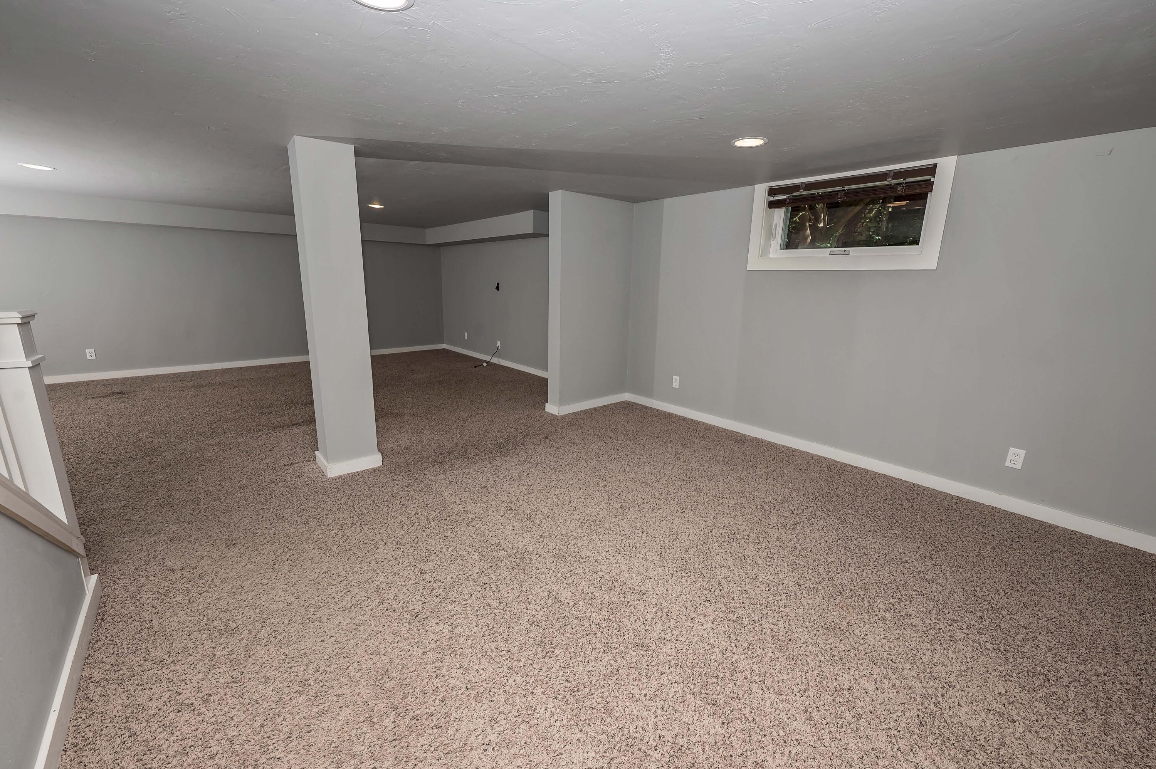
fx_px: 465
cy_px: 384
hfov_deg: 102.3
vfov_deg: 79.1
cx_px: 578
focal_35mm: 14
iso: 200
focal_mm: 14.5
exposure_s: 1/125
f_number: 7.1
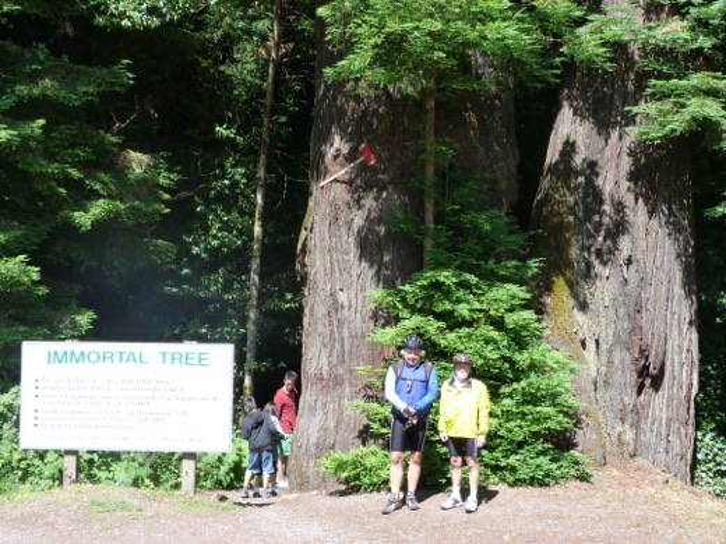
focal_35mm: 50
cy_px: 272
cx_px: 363
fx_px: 1049
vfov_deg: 29.1
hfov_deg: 38.2
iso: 125
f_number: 4
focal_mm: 9
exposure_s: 1/160
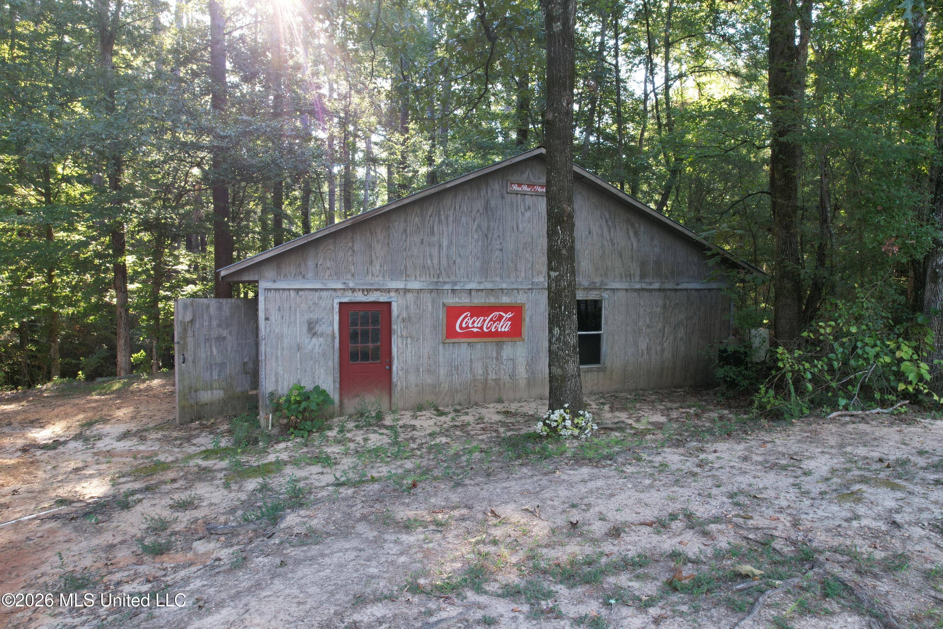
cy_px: 314
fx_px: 576
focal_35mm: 22
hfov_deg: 78.6
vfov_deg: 57.2
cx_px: 472
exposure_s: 1/40
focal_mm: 8.38
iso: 120
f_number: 2.8
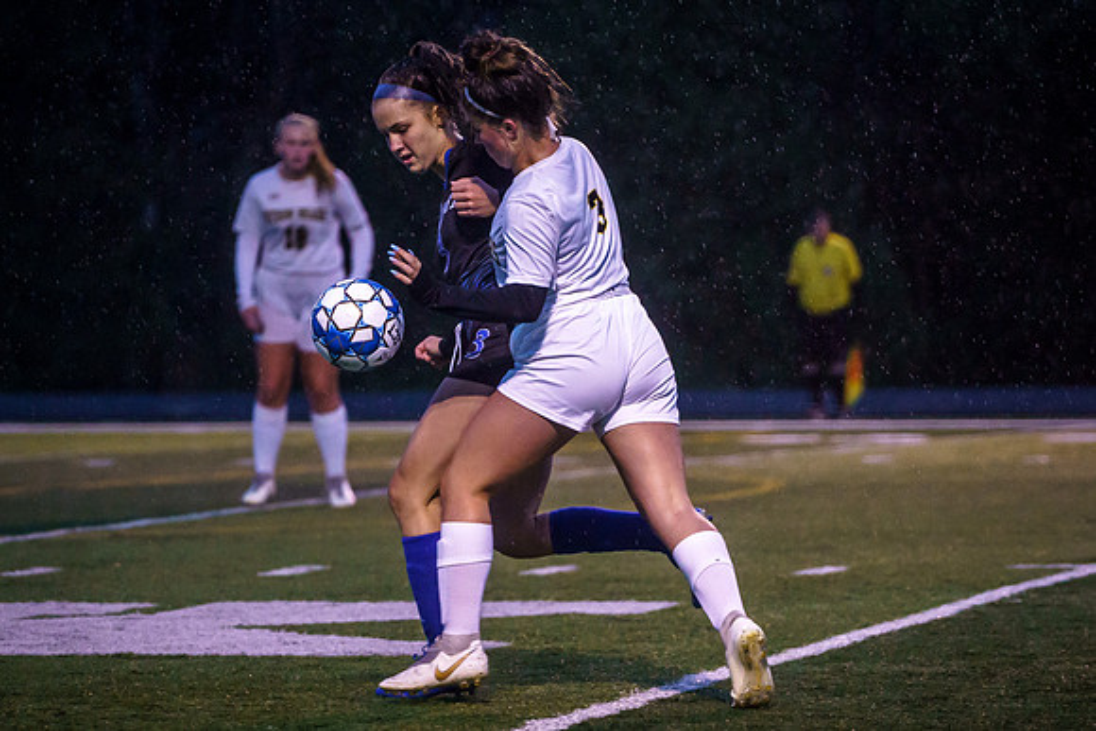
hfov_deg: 8.4
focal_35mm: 245
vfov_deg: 5.6
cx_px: 530
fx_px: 7461
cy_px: 315
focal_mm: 177
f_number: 4
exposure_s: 1/800
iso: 8000
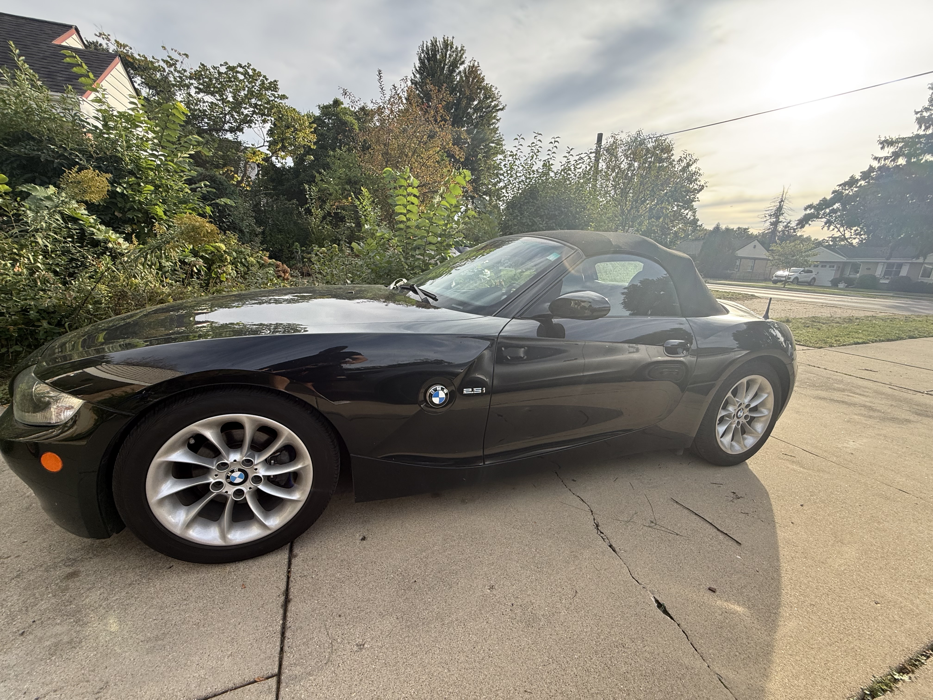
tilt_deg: -12.6
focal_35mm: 14
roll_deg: -3.6
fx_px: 377
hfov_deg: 102.1
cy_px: 350
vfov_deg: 85.7
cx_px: 466
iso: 50
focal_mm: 2.22
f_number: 2.2
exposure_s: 1/411
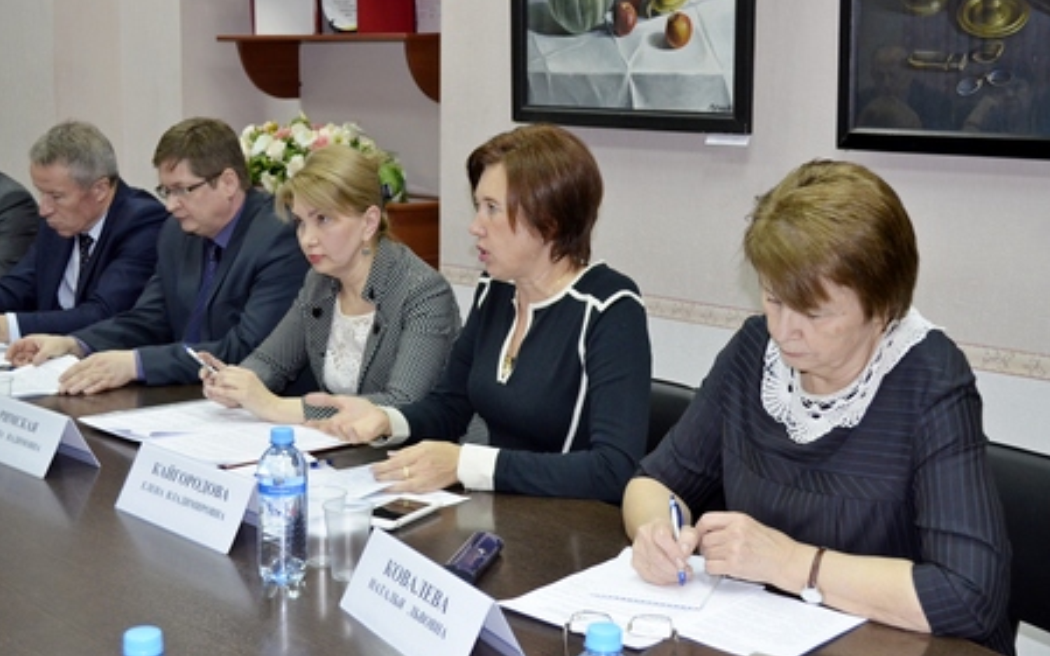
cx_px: 516
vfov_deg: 25.8
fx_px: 1430
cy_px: 333
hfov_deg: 40.3
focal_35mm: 50
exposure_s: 1/60
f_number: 4.8
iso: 1400
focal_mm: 32
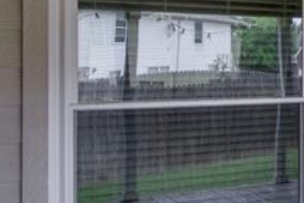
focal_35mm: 76
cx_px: 659
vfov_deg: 17.8
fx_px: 642
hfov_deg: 16.8
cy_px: 52
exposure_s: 1/40
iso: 100
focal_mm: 16
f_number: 8
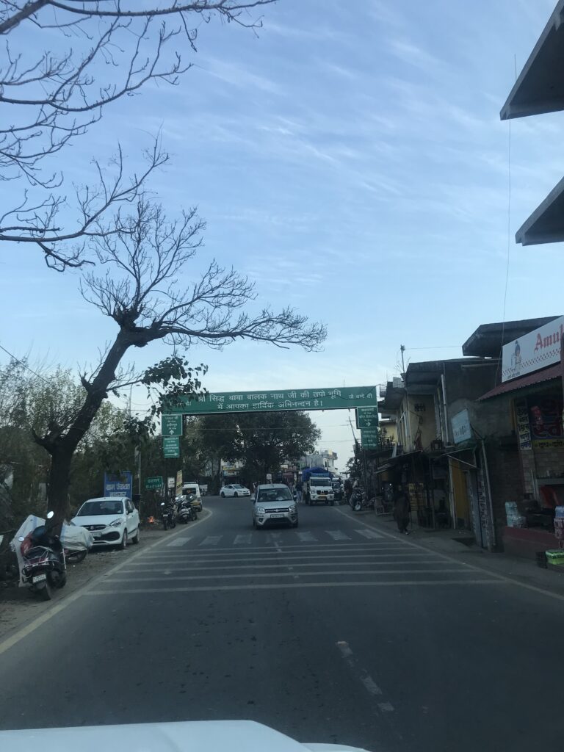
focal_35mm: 28
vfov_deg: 63.4
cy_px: 376
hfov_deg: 49.7
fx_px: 608
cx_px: 282
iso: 20
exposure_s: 1/1030
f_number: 1.8
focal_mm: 3.99
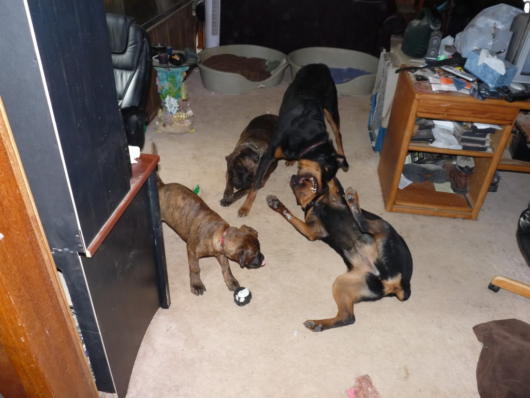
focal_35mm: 27
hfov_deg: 65.3
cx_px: 265
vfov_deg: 51.4
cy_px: 199
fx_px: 413
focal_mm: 4.8
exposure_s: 1/30
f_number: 2.8
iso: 160
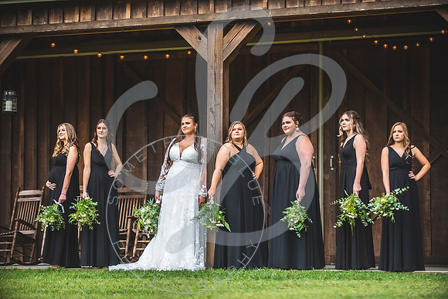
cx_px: 225
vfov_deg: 11.7
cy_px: 149
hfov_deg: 17.4
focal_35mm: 117
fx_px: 1460
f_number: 2.8
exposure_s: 1/500
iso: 200
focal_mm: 116
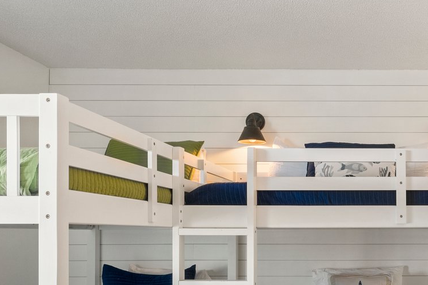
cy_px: 237
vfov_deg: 31.6
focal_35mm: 41
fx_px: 487
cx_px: 381
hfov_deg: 43.5
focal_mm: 10
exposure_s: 1.6
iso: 400
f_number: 9
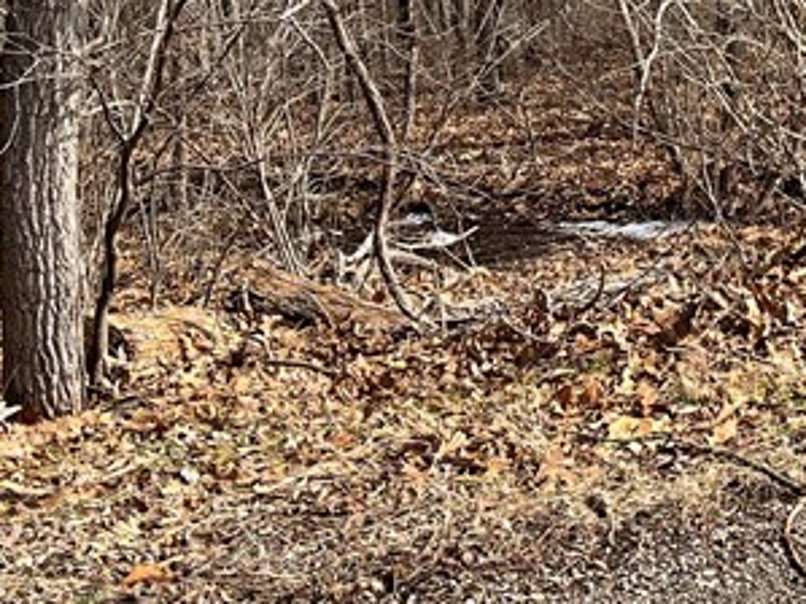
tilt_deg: -13.7
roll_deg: +1.4
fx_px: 2071
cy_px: 0
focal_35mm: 89
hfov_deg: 20.8
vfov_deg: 16.3
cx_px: 922
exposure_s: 1/1721
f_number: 1.6
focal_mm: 5.1
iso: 50
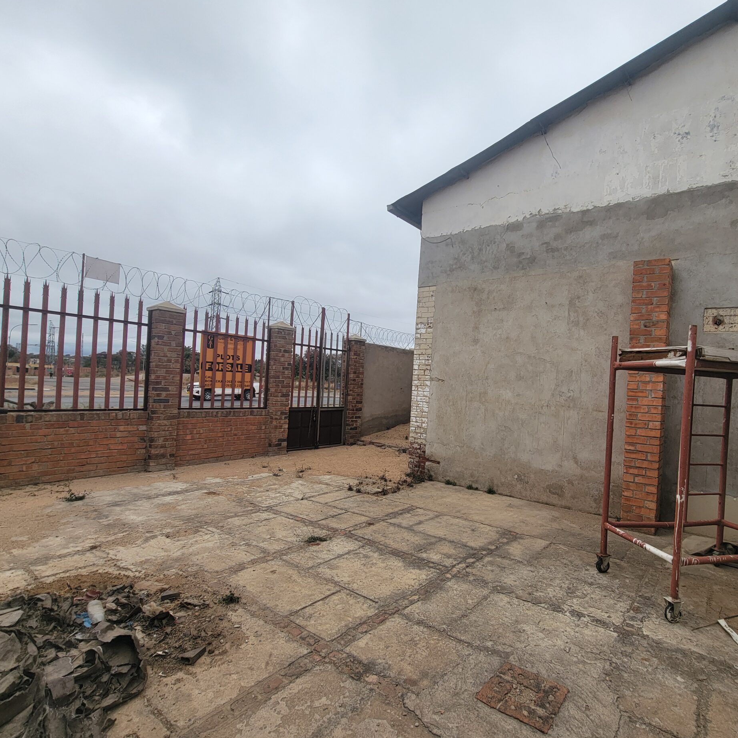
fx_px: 386
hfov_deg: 86.5
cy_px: 381
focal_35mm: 16
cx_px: 436
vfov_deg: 87.4
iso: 50
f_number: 2.2
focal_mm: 2.2
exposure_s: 1/859
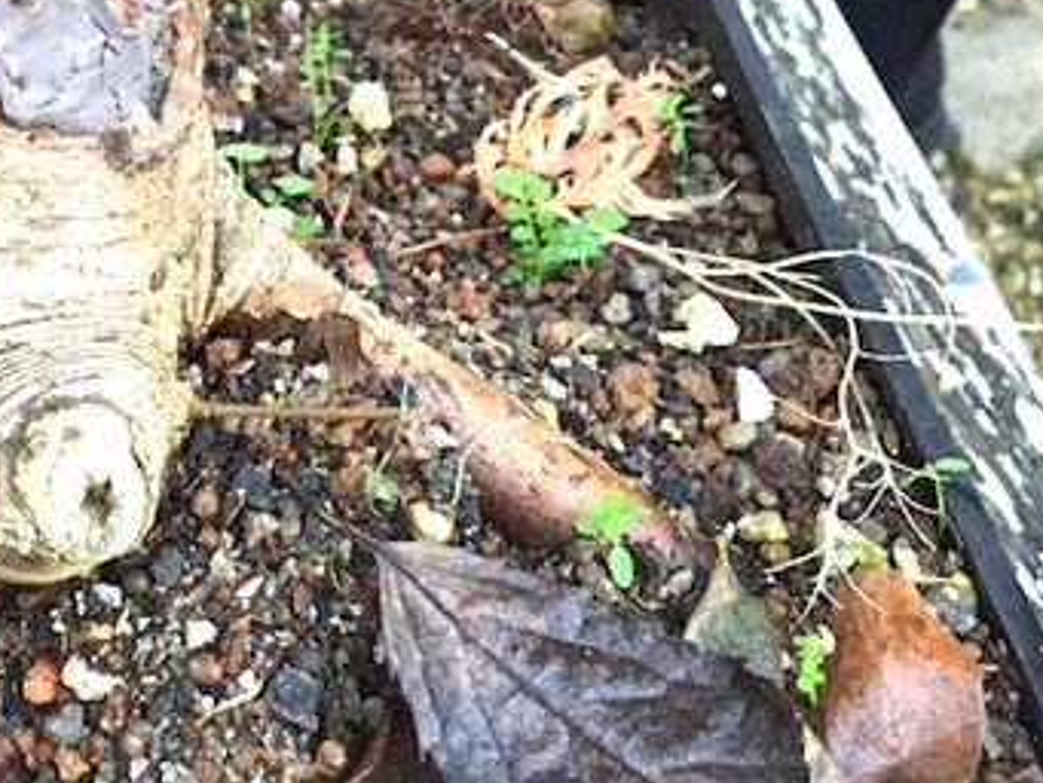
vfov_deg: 27.7
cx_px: 141
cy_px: 104
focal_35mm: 51
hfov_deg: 35.6
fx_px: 1537
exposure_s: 1/25
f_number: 2.2
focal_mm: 4.15
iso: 250
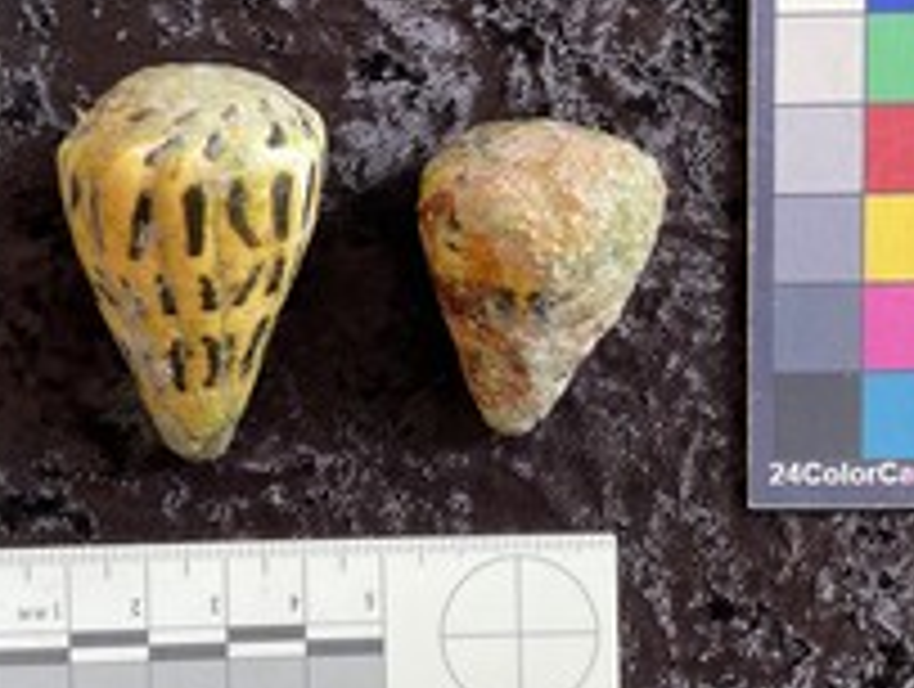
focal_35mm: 50
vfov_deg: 29.1
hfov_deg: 38.1
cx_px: 396
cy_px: 286
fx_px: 1323
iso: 64
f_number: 1.8
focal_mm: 3
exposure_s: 1/120
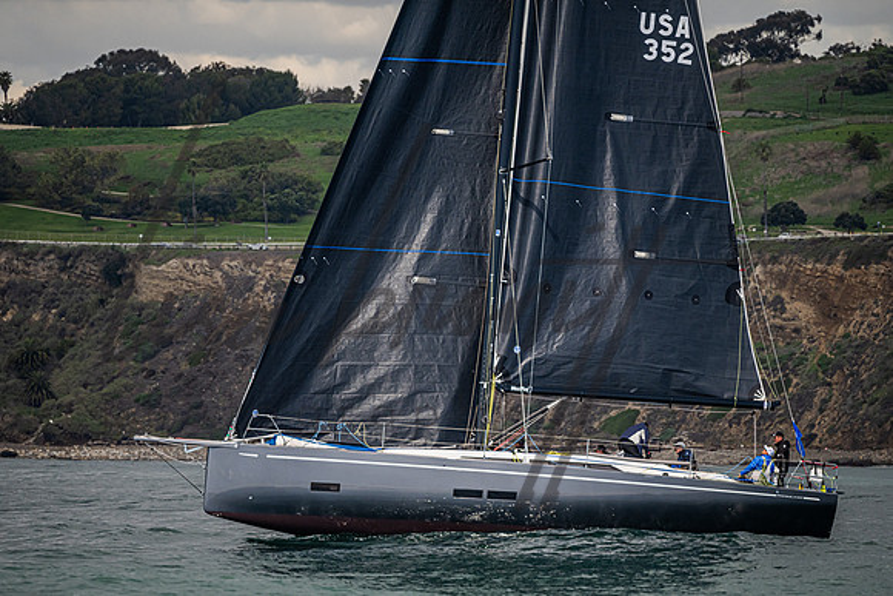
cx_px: 444
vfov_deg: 3.1
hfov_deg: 4.6
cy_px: 335
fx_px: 11155
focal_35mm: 450
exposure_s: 1/4000
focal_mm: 400
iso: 400
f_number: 5.6
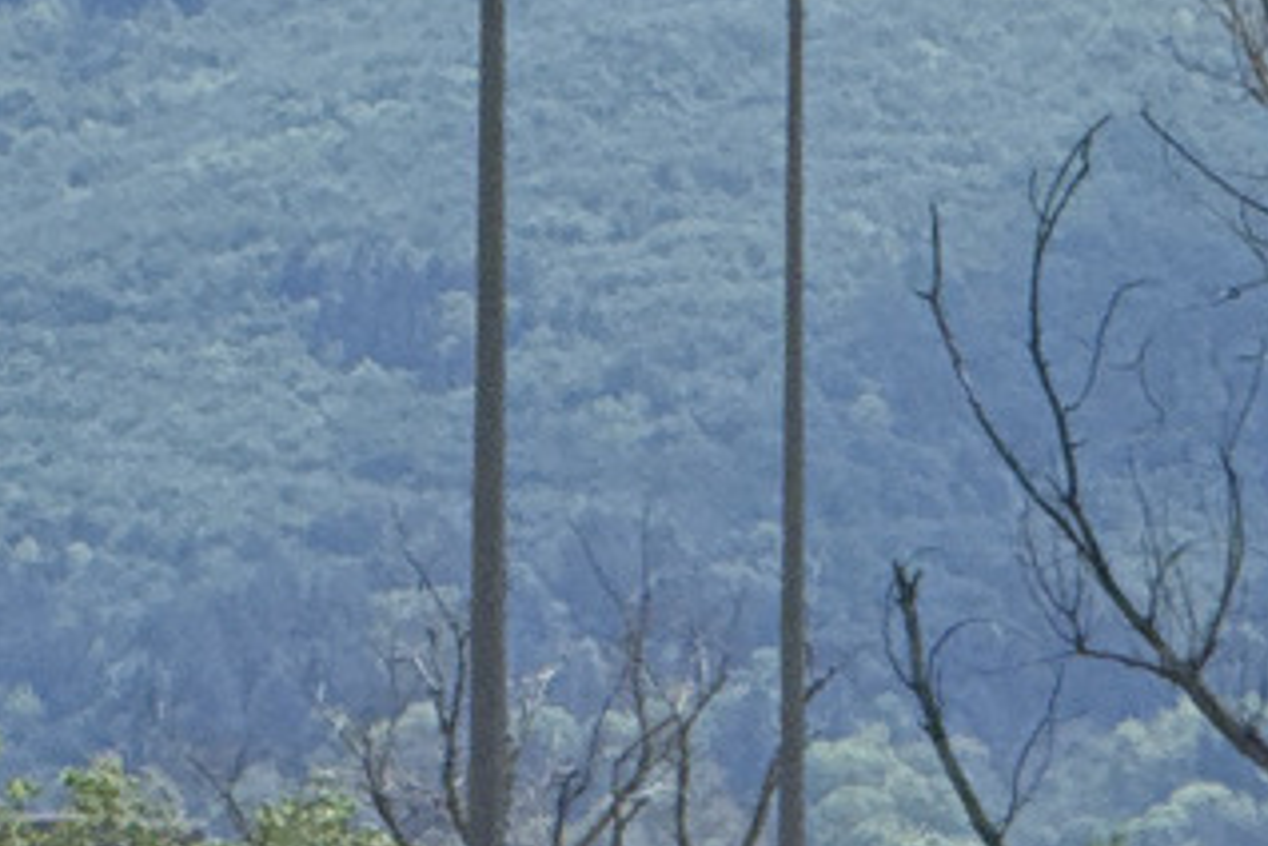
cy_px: -144
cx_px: 2927
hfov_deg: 2.6
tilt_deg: +3.3
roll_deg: +1.7
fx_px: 27612
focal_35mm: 784
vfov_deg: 1.8
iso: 50
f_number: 2.8
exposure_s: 1/1818
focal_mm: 15.66
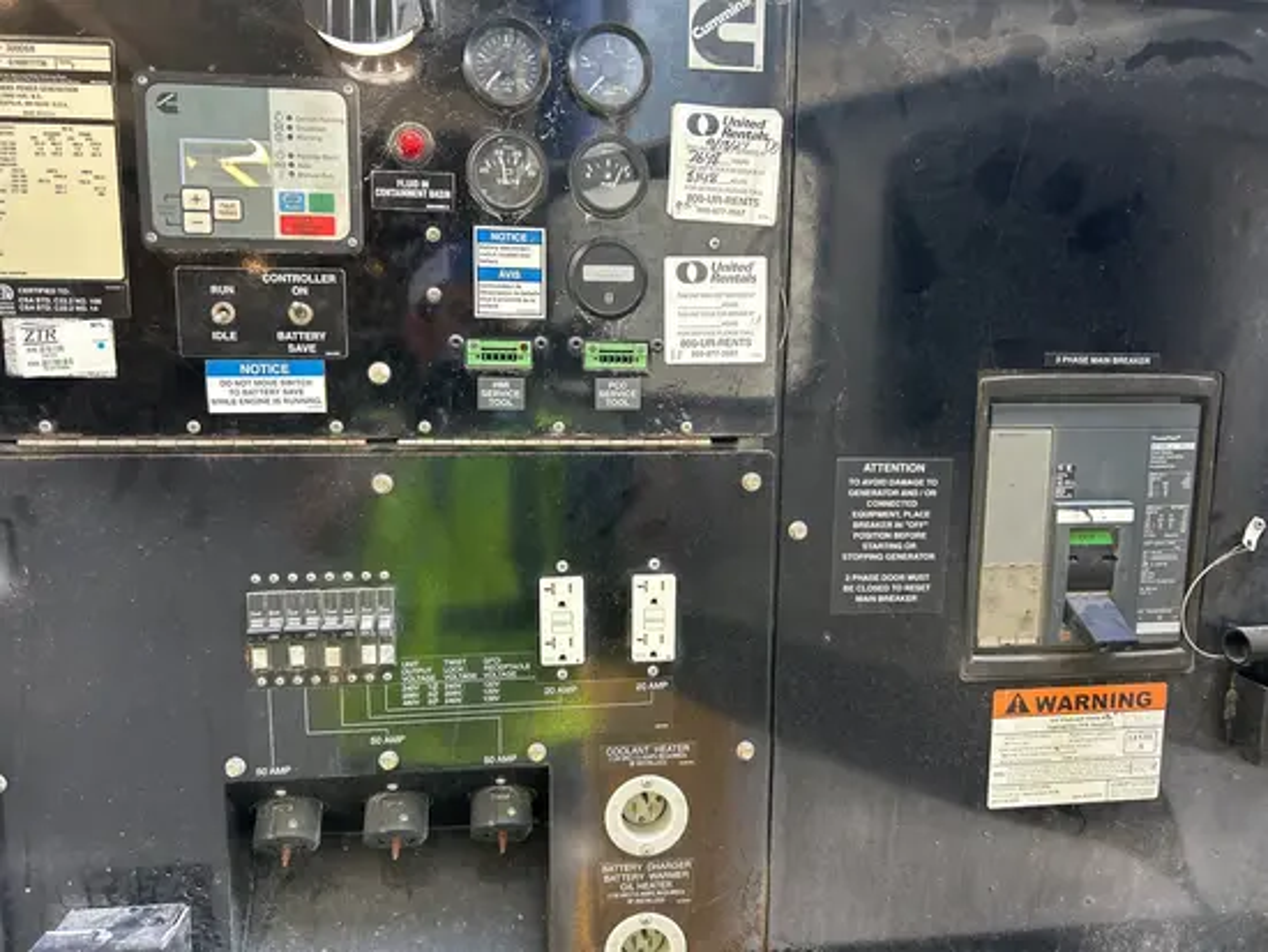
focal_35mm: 26
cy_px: 476
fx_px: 953
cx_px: 634
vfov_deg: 53.1
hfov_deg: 67.3
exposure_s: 1/60
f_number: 1.5
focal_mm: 5.7
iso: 250
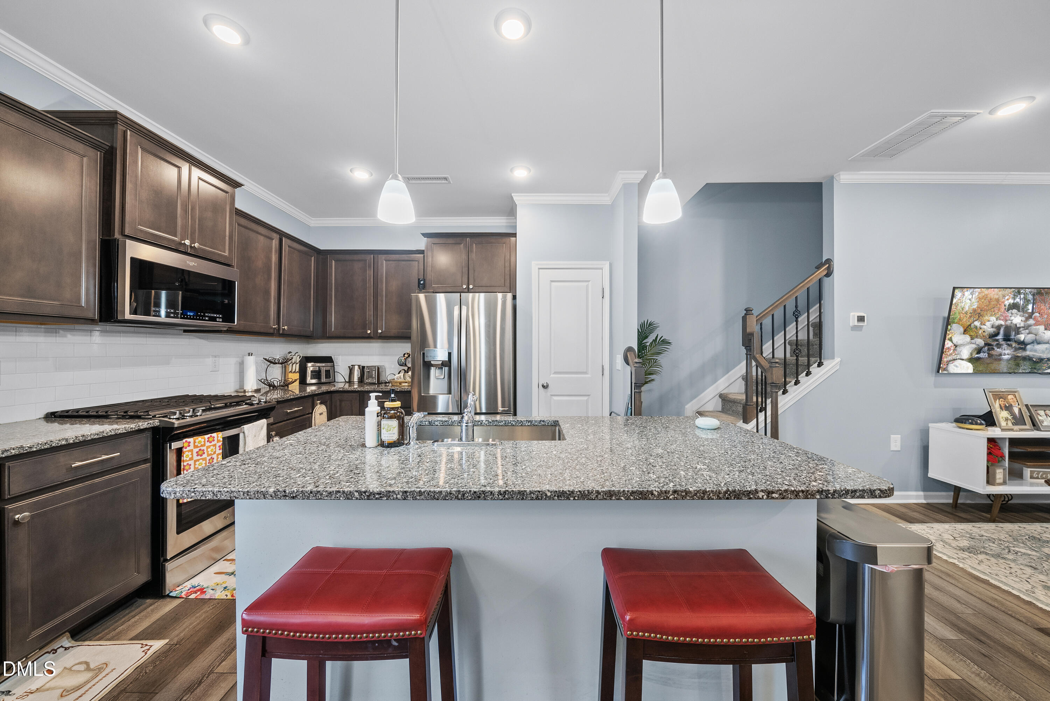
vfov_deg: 90.1
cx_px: 525
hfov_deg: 112.6
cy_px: 350
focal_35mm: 12
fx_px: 350
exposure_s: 1/3
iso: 800
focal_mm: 12
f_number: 7.1
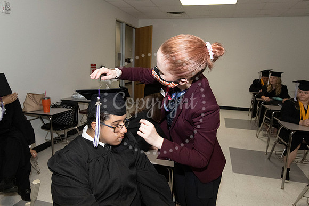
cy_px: 103
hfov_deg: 71.5
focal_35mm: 25
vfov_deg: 51.3
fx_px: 215
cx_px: 154
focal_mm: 25
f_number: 8
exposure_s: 1/200
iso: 6400
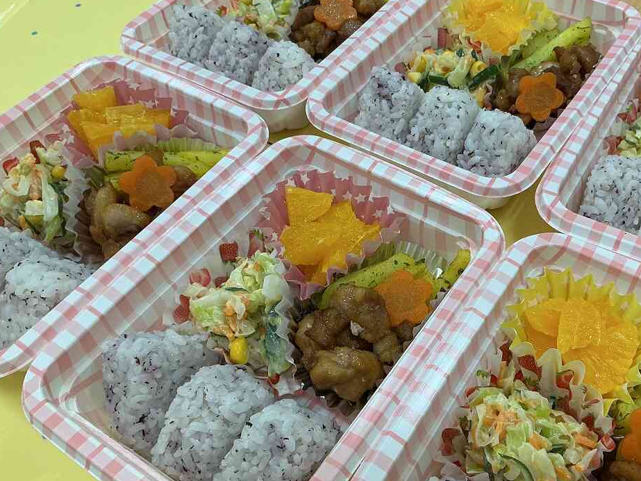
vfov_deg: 37.7
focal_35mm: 38
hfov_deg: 48.4
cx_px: 412
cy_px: 254
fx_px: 704
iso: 40
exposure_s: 1/120
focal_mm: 3
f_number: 1.8
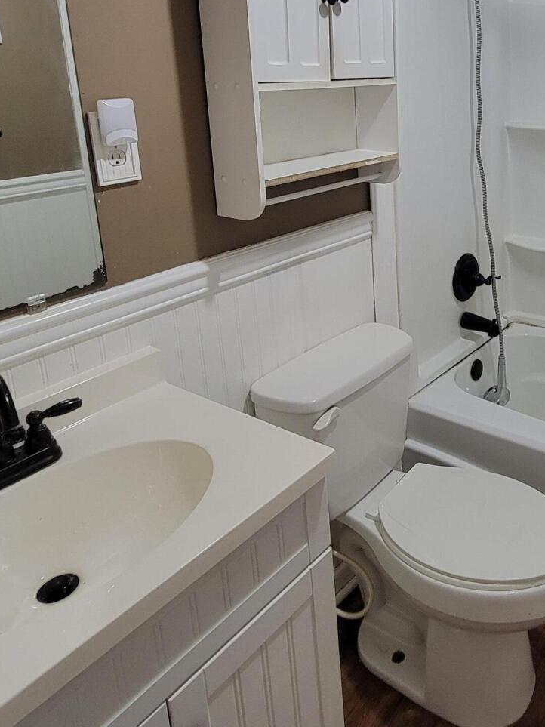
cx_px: 438
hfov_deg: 48.4
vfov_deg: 62.6
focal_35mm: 27
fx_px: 567
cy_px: 208
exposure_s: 1/40
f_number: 2.2
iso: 320
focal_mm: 2.2
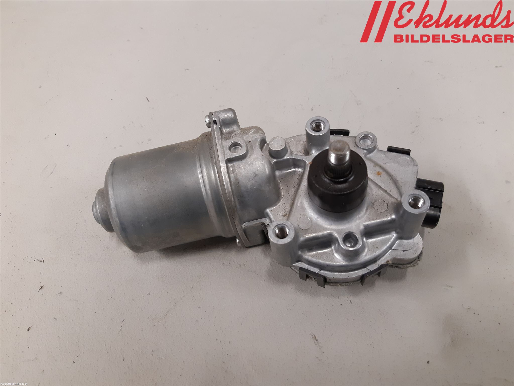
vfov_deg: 53.1
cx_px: 257
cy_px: 193
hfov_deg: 67.3
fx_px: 386
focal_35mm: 26
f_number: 1.7
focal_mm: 3.93
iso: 160
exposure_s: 1/50
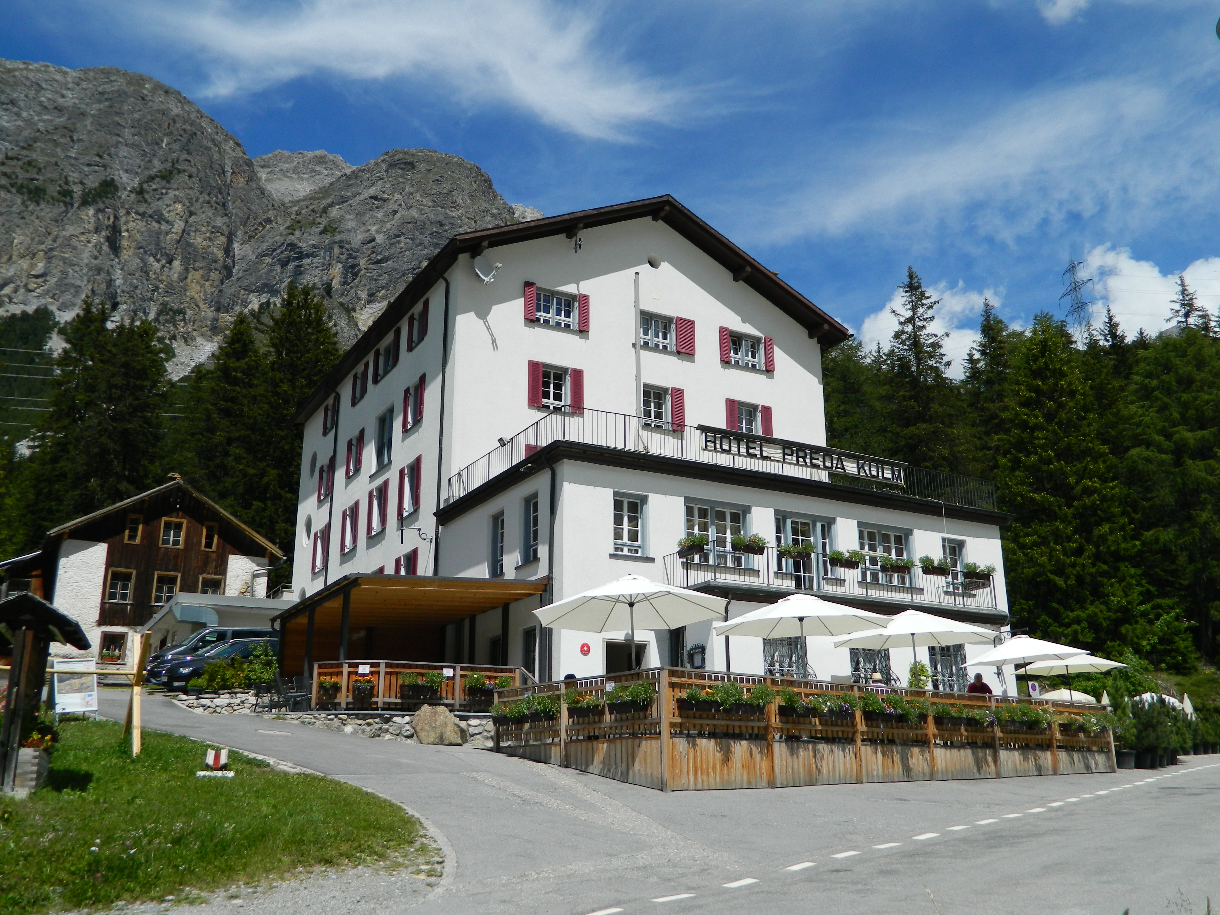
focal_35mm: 31
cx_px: 610
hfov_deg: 58.4
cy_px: 458
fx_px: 1093
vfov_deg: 45.4
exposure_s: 1/250
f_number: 9.1
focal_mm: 5.6
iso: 80
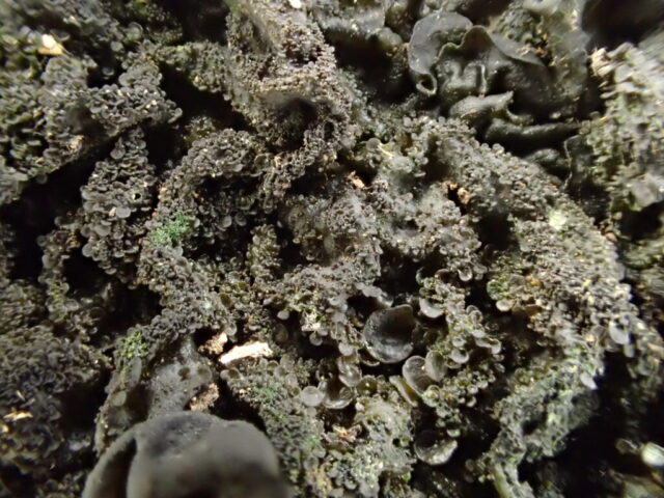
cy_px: 249
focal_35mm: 30
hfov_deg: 60.0
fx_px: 575
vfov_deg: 46.8
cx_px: 332
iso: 1600
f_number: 3.2
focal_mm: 5.5
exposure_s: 1/30
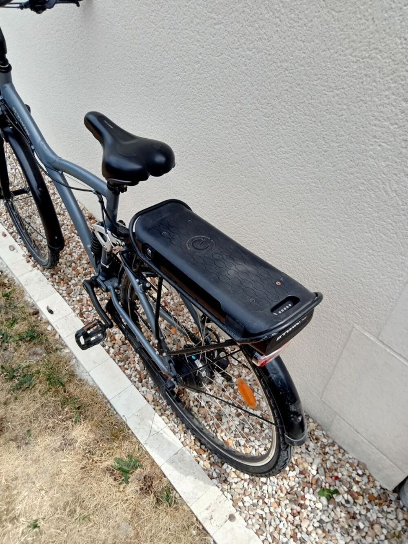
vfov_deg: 63.4
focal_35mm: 28
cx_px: 204
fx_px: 440
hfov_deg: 49.8
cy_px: 272
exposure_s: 1/622
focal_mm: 3.46
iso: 100
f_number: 2.2
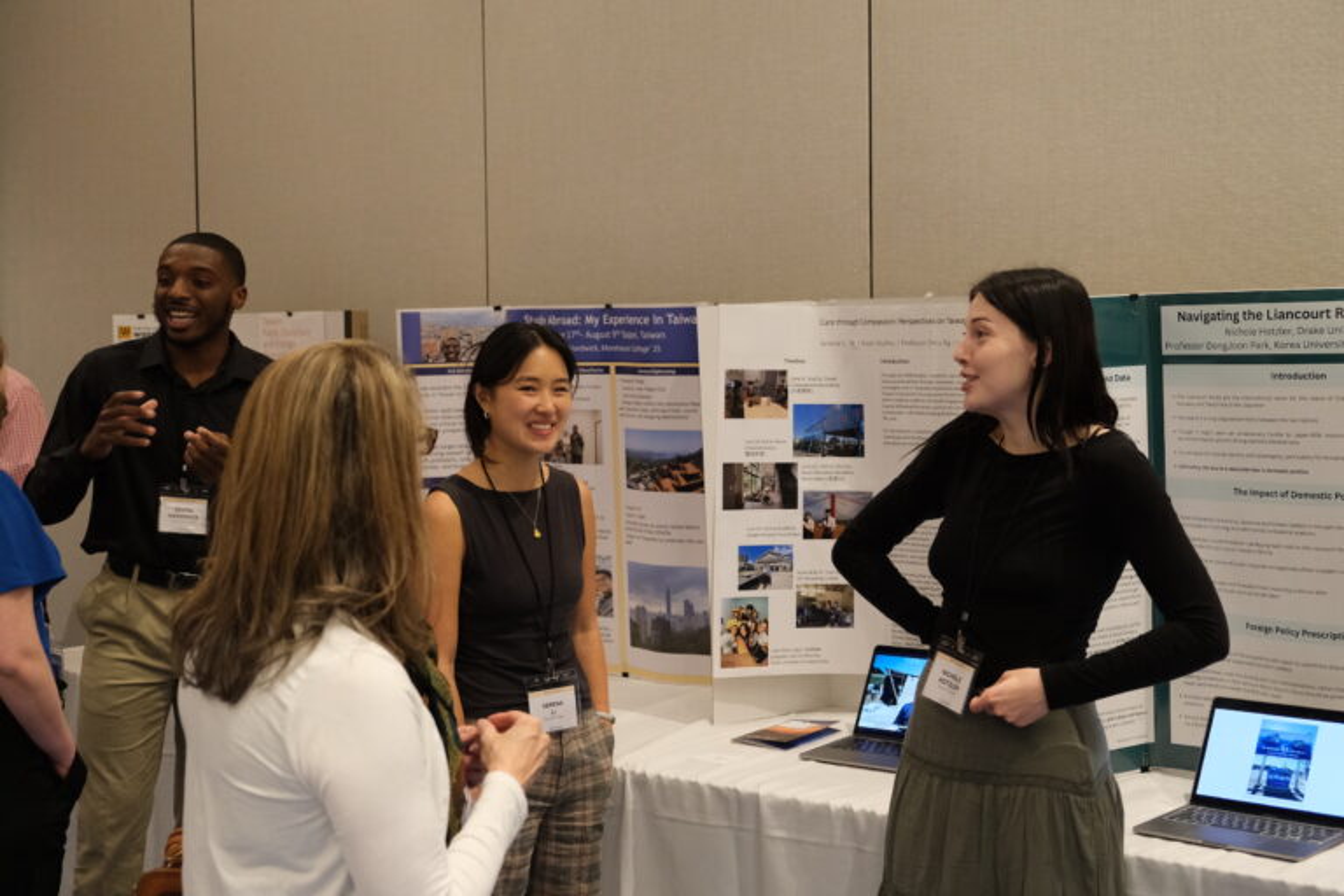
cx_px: 672
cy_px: 448
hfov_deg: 40.3
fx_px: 1829
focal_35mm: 49
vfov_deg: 27.5
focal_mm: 32.9
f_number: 3.6
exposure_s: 1/60
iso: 2000
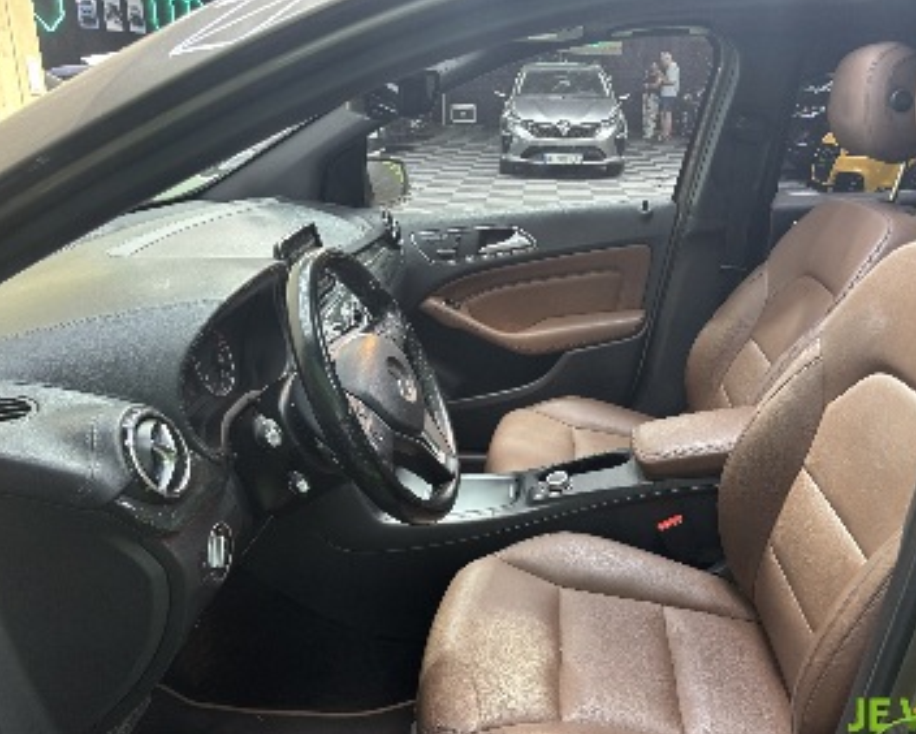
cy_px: 390
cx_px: 507
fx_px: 814
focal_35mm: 30
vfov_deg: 48.5
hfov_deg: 58.6
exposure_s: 1/50
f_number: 1.6
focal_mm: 5.96
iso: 250
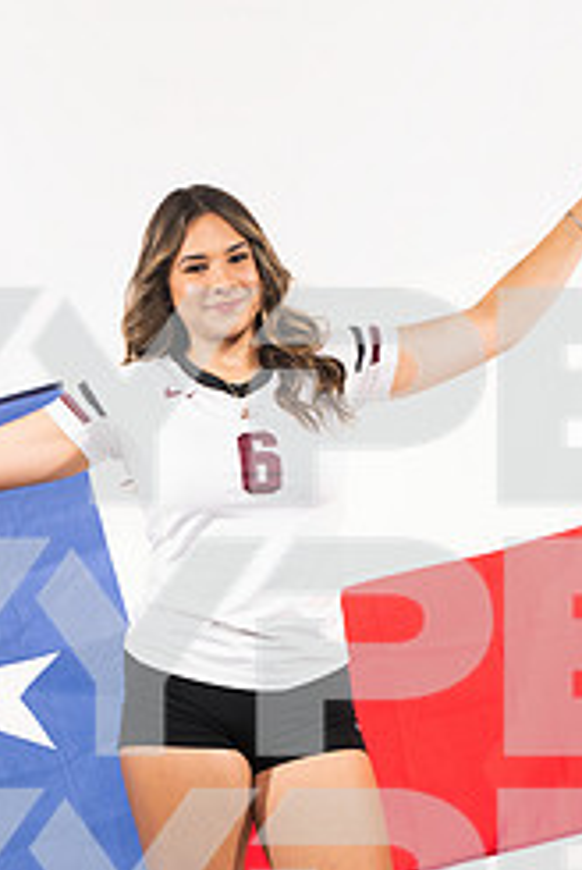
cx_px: 216
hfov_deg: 17.7
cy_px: 650
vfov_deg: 26.0
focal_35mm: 77
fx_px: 1862
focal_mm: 42
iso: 500
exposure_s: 1/320
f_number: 7.1
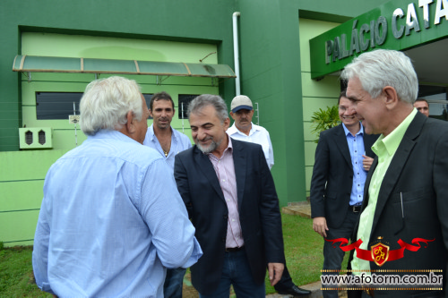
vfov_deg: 47.9
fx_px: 336
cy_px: 149
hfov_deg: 67.4
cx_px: 224
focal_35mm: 27
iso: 100
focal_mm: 18
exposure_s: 1/160
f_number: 6.3
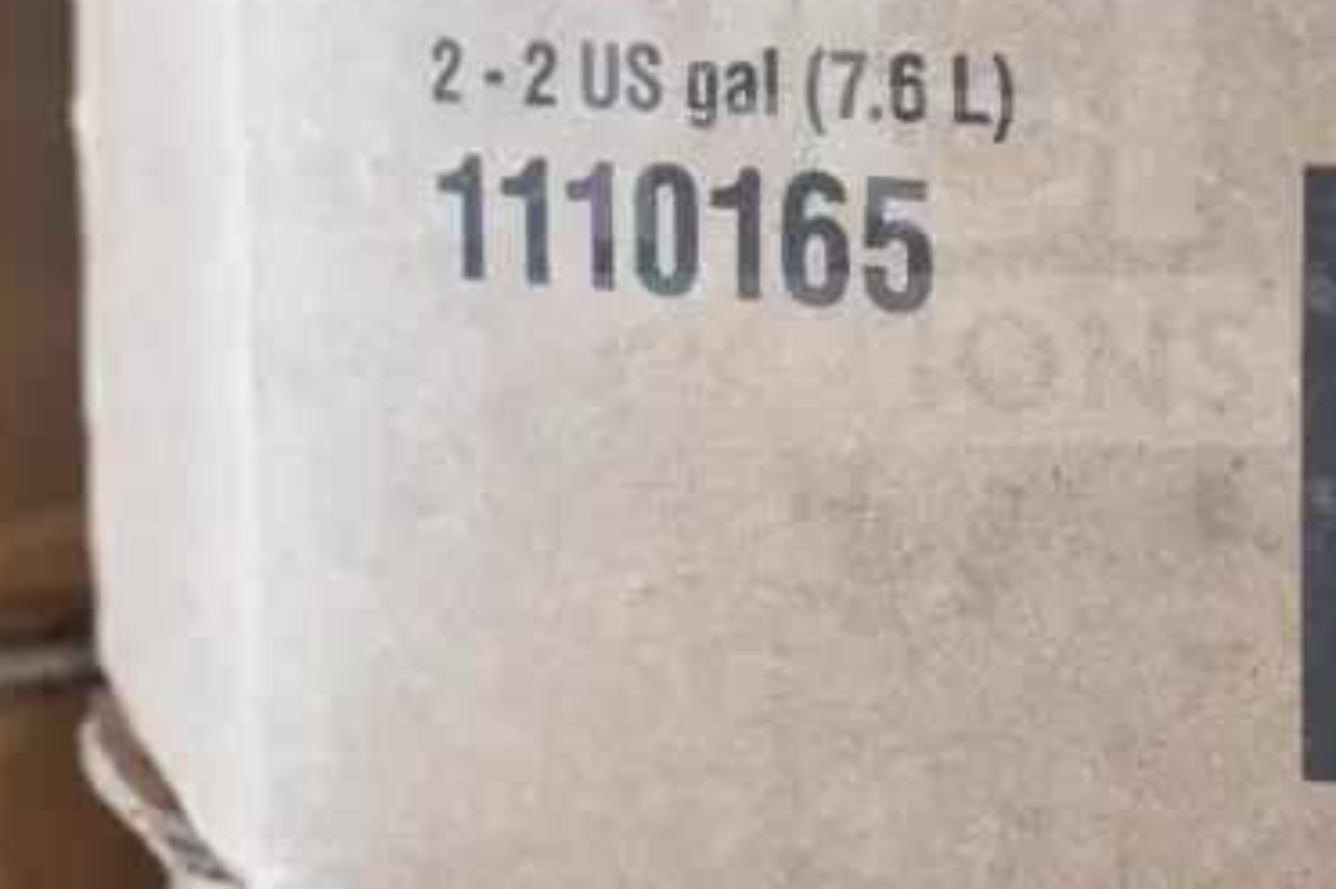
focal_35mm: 79
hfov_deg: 25.6
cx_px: 882
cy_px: 160
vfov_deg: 17.1
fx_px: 2930
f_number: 5
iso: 6400
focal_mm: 32
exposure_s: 1/100
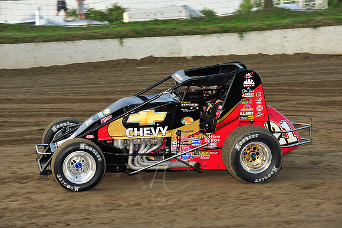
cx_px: 171
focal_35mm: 120
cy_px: 114
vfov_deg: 11.4
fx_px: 1139
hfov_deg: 17.1
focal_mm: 120
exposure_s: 1/320
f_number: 8
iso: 400
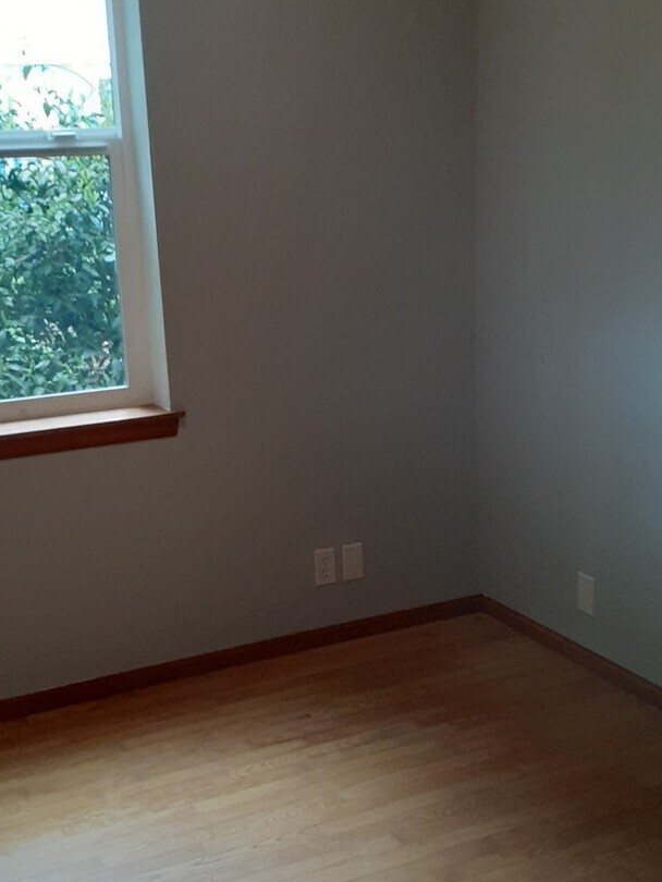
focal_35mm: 48
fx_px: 1223
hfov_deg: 30.2
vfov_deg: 39.6
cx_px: 283
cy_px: 468
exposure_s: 1/60
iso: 400
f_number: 1.9
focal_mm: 3.6
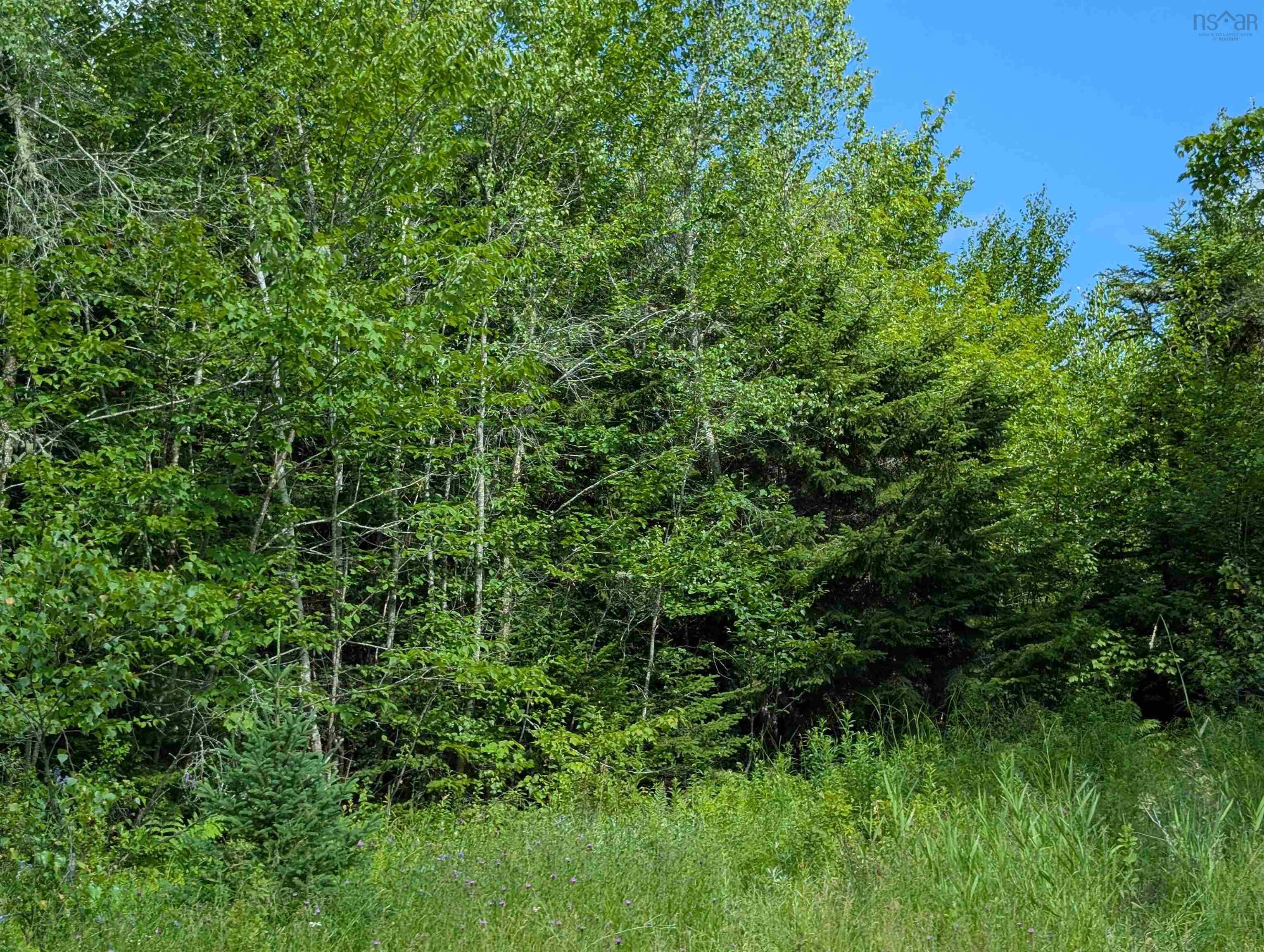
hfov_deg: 38.9
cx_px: 632
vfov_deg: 29.7
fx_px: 1792
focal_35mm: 49
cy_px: 476
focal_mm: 6.9
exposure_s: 1/580
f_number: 1.68
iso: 21
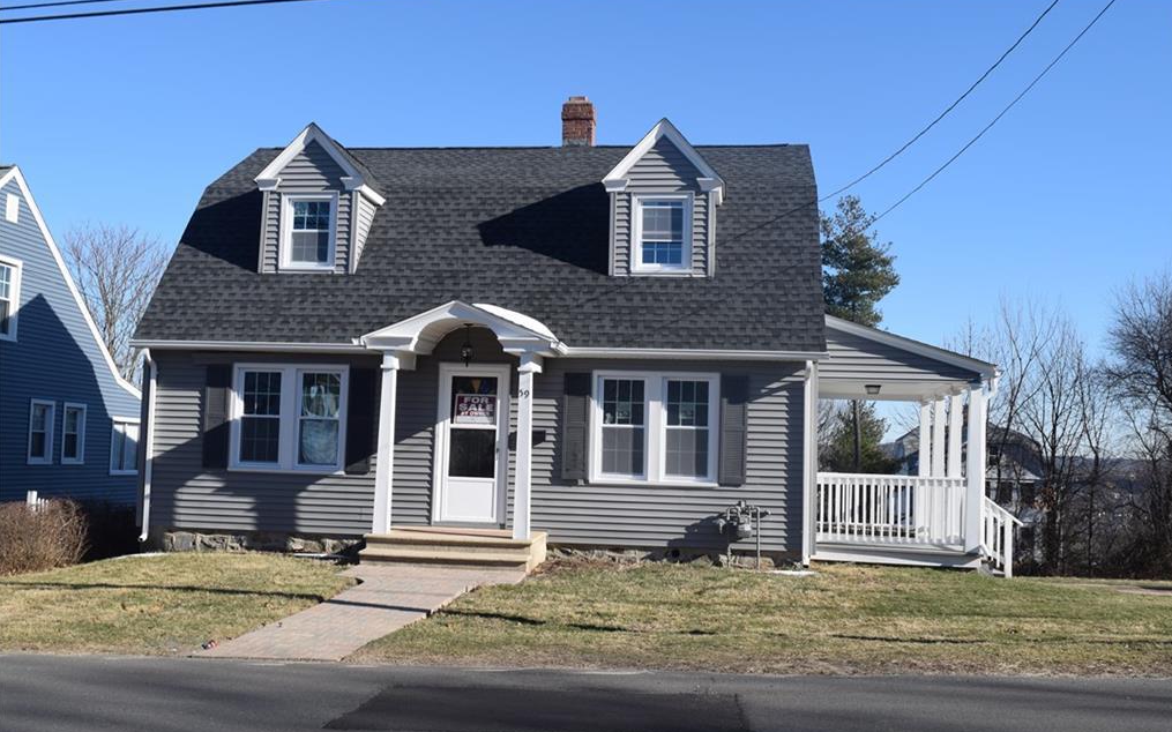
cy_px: 383
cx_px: 589
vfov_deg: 34.4
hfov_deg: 52.8
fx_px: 1182
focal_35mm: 37
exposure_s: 1/400
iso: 200
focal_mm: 24
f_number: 9
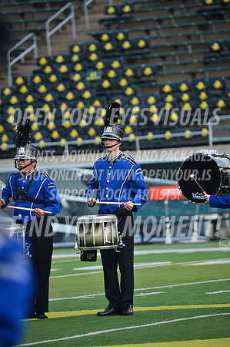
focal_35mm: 340
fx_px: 3266
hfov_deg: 4.0
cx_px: 115
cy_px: 174
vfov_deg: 6.1
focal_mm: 340
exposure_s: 1/1600
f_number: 5.6
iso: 400
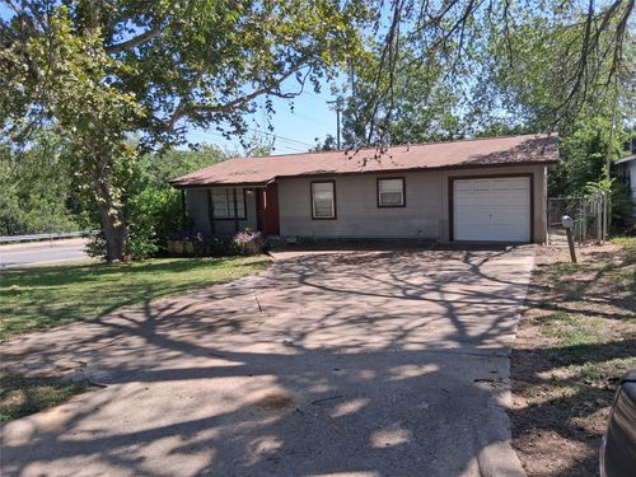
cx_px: 318
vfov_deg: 53.1
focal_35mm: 26
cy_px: 238
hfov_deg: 67.3
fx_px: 478
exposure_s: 1/328
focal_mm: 3.98
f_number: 1.8
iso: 25
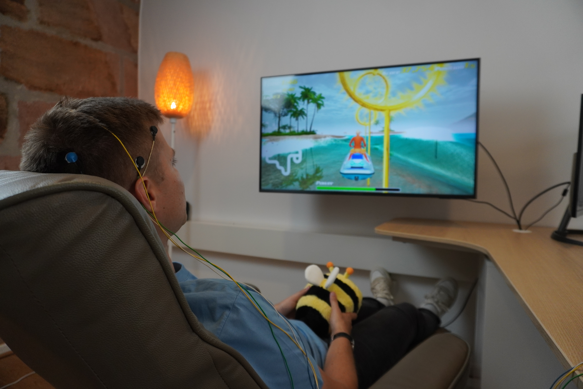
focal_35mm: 24
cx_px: 292
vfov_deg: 53.1
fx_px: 389
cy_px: 194
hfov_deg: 73.7
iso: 800
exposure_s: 1/160
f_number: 4
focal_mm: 16
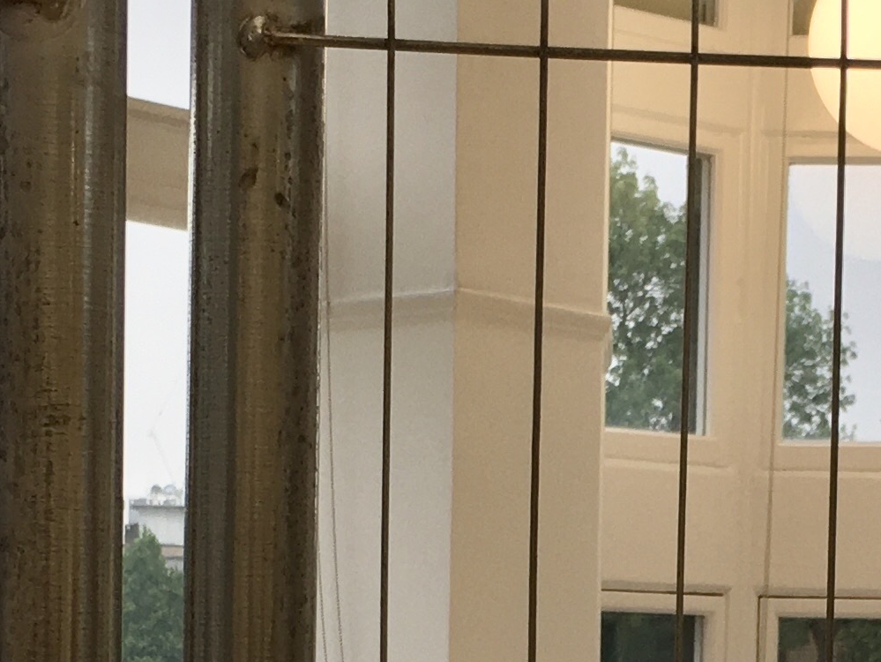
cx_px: 541
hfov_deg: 16.8
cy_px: 934
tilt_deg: -4.8
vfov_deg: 12.2
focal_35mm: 117
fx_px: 2979
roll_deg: -0.8
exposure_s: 1/100
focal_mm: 4.15
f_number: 2.2
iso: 32
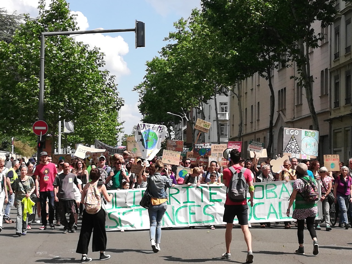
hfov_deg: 26.3
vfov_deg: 19.9
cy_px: 132
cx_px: 176
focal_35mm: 74
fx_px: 752
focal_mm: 3.83
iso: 50
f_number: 2.2
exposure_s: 1/828
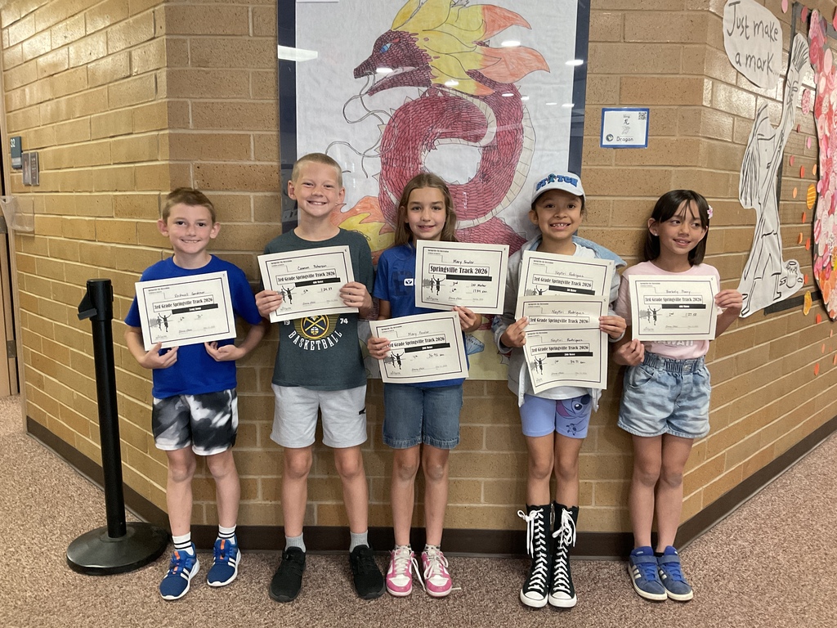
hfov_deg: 61.7
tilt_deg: -8.8
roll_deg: -1.3
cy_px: 314
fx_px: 701
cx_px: 418
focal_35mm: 29
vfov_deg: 48.2
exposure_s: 1/60
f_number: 1.8
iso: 200
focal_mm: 3
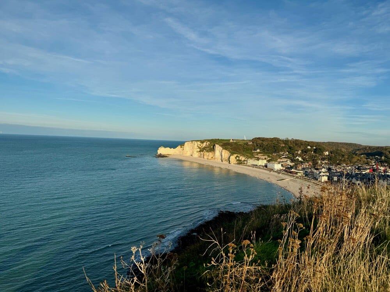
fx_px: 270
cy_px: 146
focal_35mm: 24
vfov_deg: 56.8
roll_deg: -0.8
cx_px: 195
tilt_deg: -1.3
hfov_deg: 71.6
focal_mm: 6.76
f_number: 1.78
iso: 80
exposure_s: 1/4608
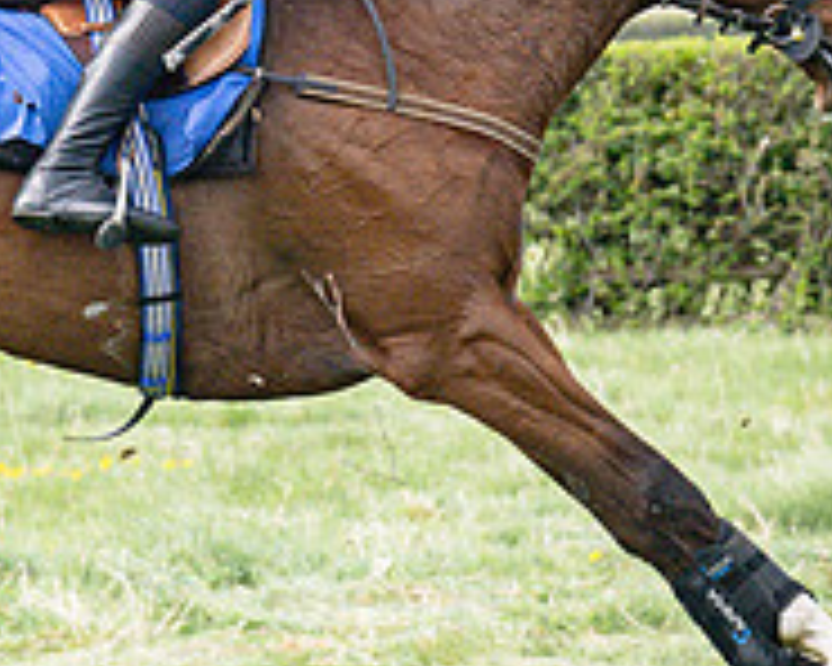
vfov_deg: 4.2
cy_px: 3
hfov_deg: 5.3
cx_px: 379
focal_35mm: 367
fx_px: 9037
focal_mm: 70
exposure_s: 1/2500
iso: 400
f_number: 5
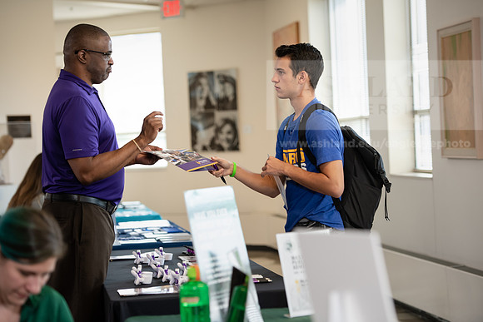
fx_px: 1409
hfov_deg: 19.5
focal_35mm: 105
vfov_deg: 13.0
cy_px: 161
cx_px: 242
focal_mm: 105
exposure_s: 1/200
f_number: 3.5
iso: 800
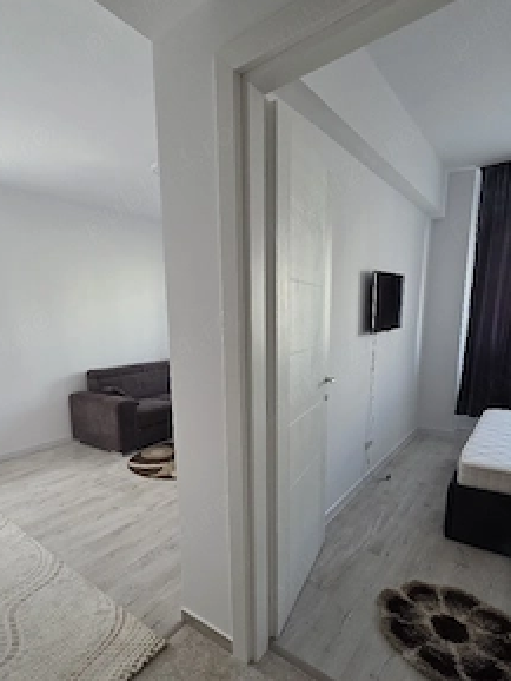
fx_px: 354
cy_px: 394
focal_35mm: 18
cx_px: 205
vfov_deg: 87.1
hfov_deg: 70.9
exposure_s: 1/204
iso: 400
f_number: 1.9
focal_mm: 2.2
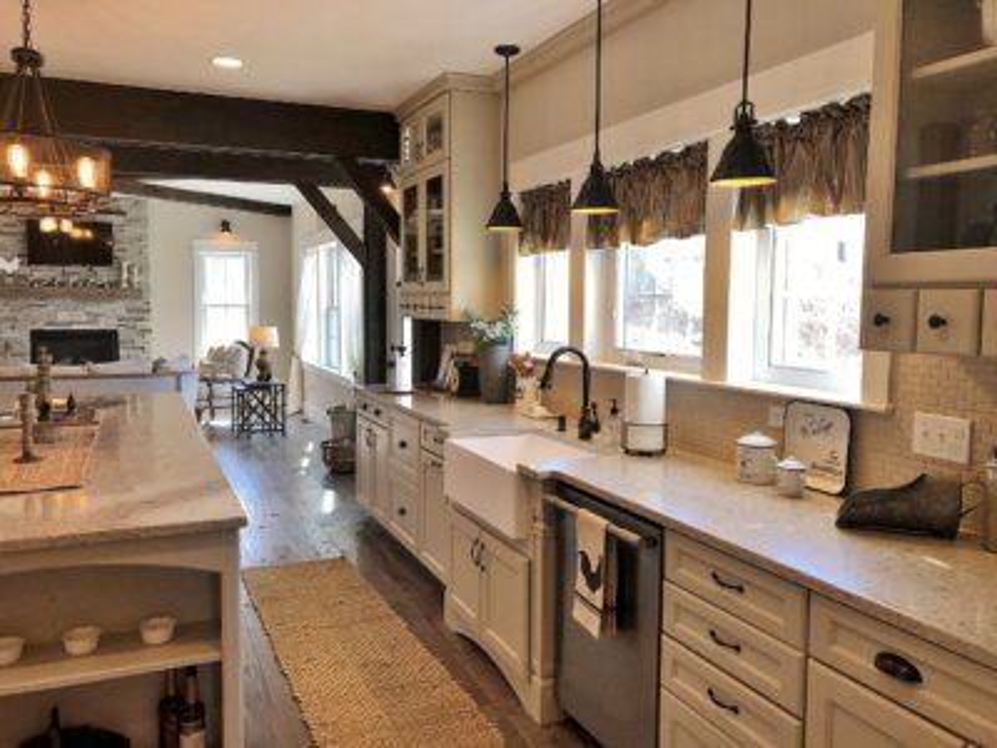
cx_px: 498
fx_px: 806
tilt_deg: -3.8
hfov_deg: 63.4
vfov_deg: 49.7
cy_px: 374
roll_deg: -1.0
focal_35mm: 28
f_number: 1.8
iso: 25
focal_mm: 3.99
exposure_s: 1/40
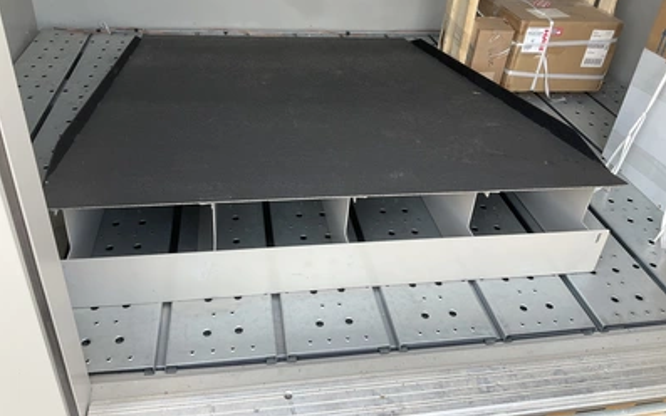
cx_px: 332
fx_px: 563
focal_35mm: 31
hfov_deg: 61.2
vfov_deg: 40.4
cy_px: 171
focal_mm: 3
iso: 20
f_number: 1.8
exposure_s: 1/122
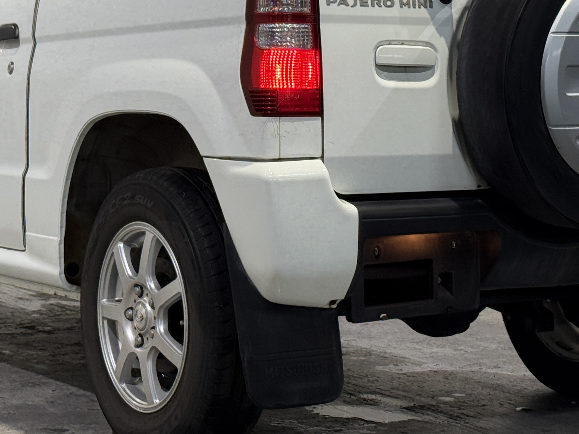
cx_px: 285
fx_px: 1673
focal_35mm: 100
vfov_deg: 14.7
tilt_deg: -0.2
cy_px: 80
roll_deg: -0.5
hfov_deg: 19.6
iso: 100
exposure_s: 1/60
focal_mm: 6.76
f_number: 1.78
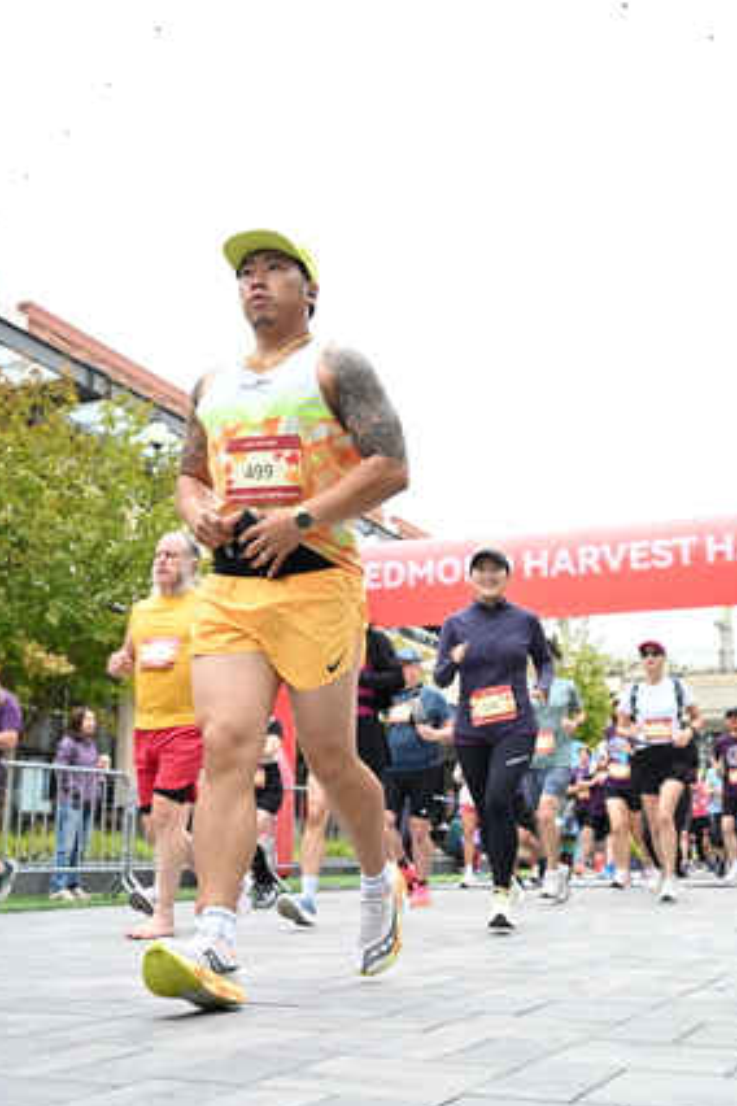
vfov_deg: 48.4
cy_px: 610
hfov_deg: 33.2
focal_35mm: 40
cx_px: 463
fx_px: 1228
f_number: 4
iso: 2000
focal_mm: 31
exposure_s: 1/640
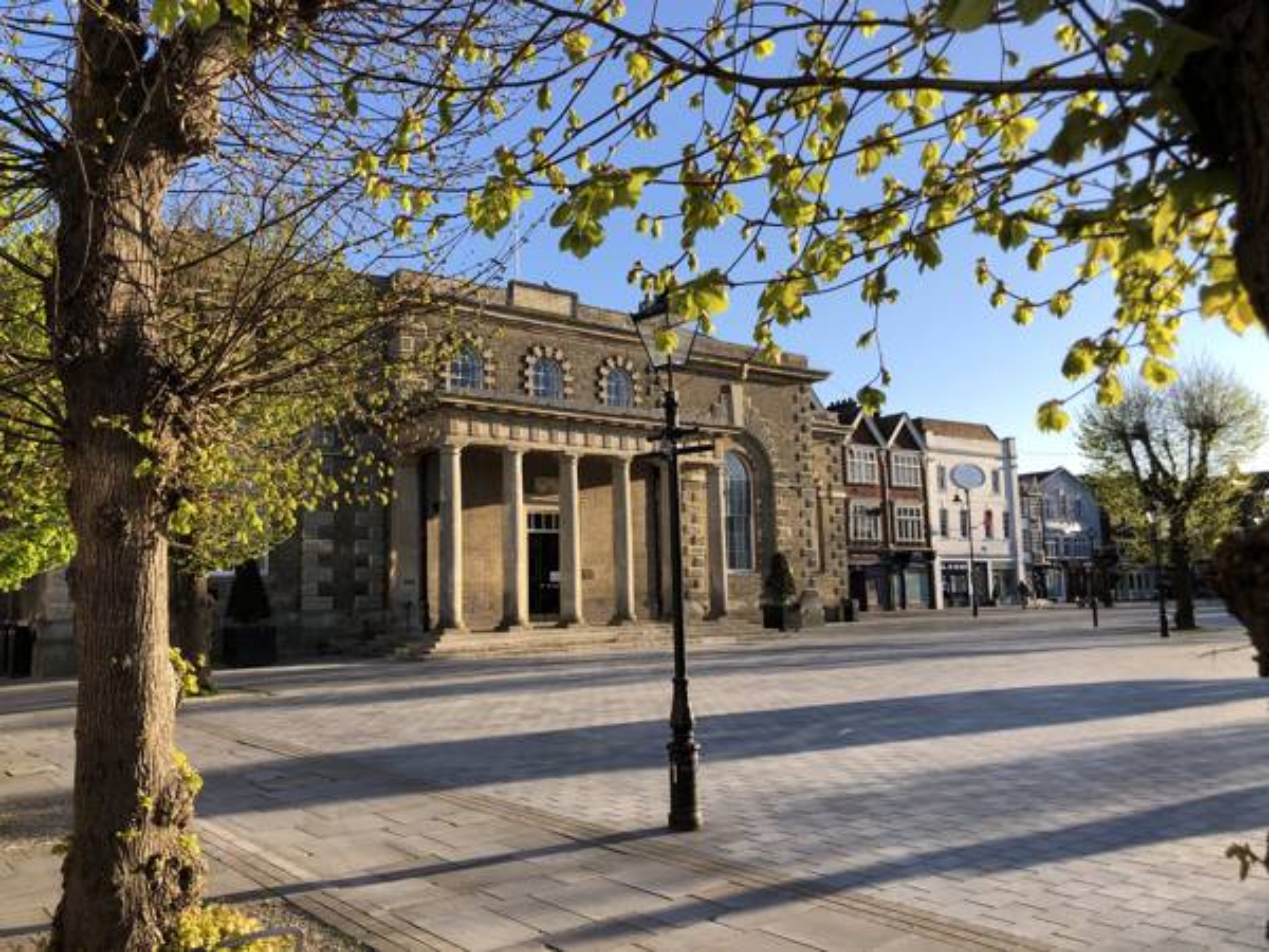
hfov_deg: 63.4
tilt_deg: +8.0
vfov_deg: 49.7
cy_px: 476
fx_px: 1026
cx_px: 634
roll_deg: +1.6
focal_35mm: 28
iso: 20
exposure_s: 1/771
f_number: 1.8
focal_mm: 3.99
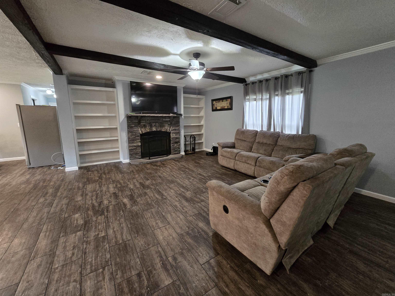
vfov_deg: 89.9
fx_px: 148
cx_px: 198
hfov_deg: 106.2
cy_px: 148
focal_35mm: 13
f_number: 2.2
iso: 1000
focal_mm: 2.2
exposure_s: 1/60
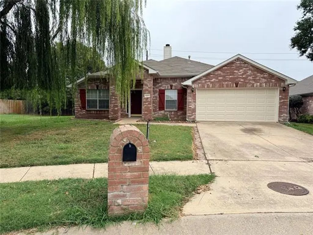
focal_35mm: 24
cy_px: 118
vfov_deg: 56.8
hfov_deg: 71.6
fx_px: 217
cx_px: 156
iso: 80
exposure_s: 1/1618
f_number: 1.78
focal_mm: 6.76
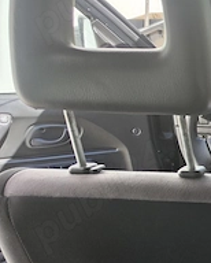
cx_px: 410
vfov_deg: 26.8
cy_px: 195
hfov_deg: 16.9
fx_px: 546
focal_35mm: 70
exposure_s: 1/1904
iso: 64
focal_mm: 6.5
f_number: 1.4
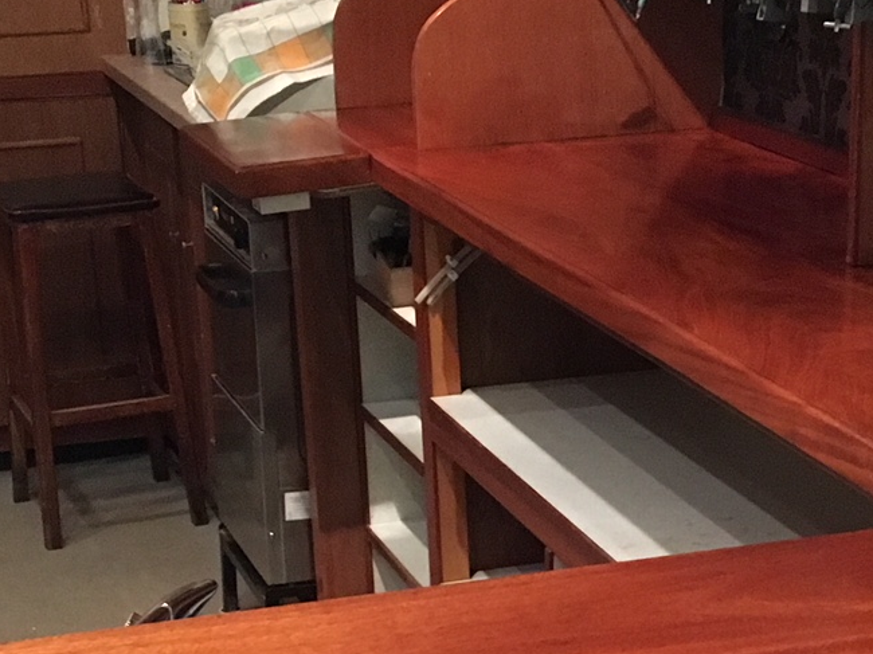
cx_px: 567
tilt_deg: -23.4
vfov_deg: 16.0
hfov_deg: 21.7
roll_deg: +1.9
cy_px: 696
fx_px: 2269
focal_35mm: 90
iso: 320
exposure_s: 1/17
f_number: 2.2
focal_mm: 4.15
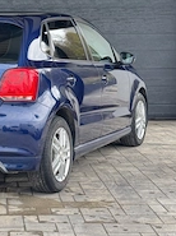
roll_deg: +0.5
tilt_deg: -1.7
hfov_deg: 13.9
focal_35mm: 104
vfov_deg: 18.8
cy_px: 66
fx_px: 707
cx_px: -5
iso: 64
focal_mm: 6.76
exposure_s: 1/888
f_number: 1.78
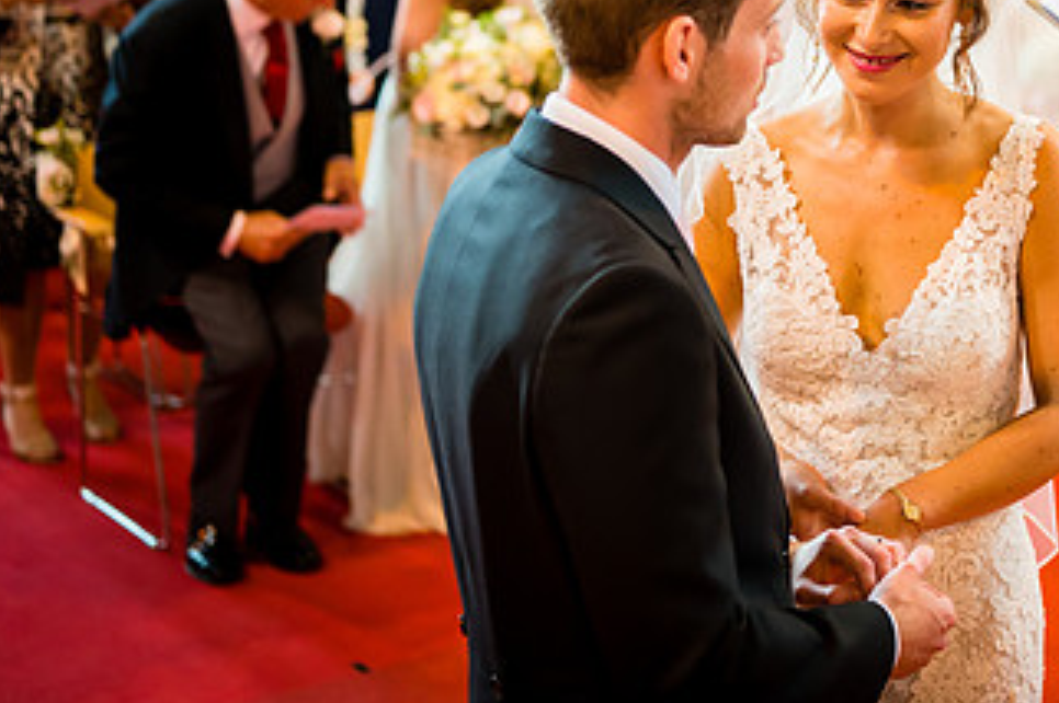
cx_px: 934
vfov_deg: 15.0
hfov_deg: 22.2
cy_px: 82
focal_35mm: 90
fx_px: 2645
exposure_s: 1/160
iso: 1400
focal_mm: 50
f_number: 2.2
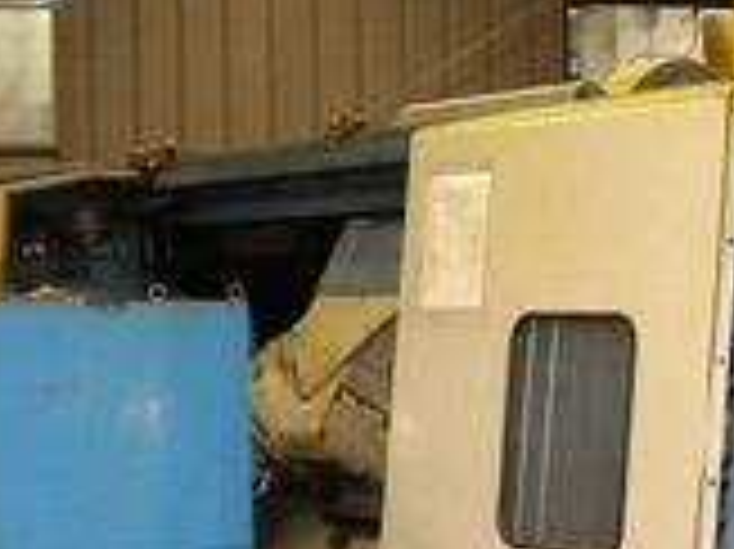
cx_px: 576
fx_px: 1822
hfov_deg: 22.5
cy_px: 477
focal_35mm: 86
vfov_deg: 16.9
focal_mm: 6.3
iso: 400
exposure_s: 1/30
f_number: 3.1
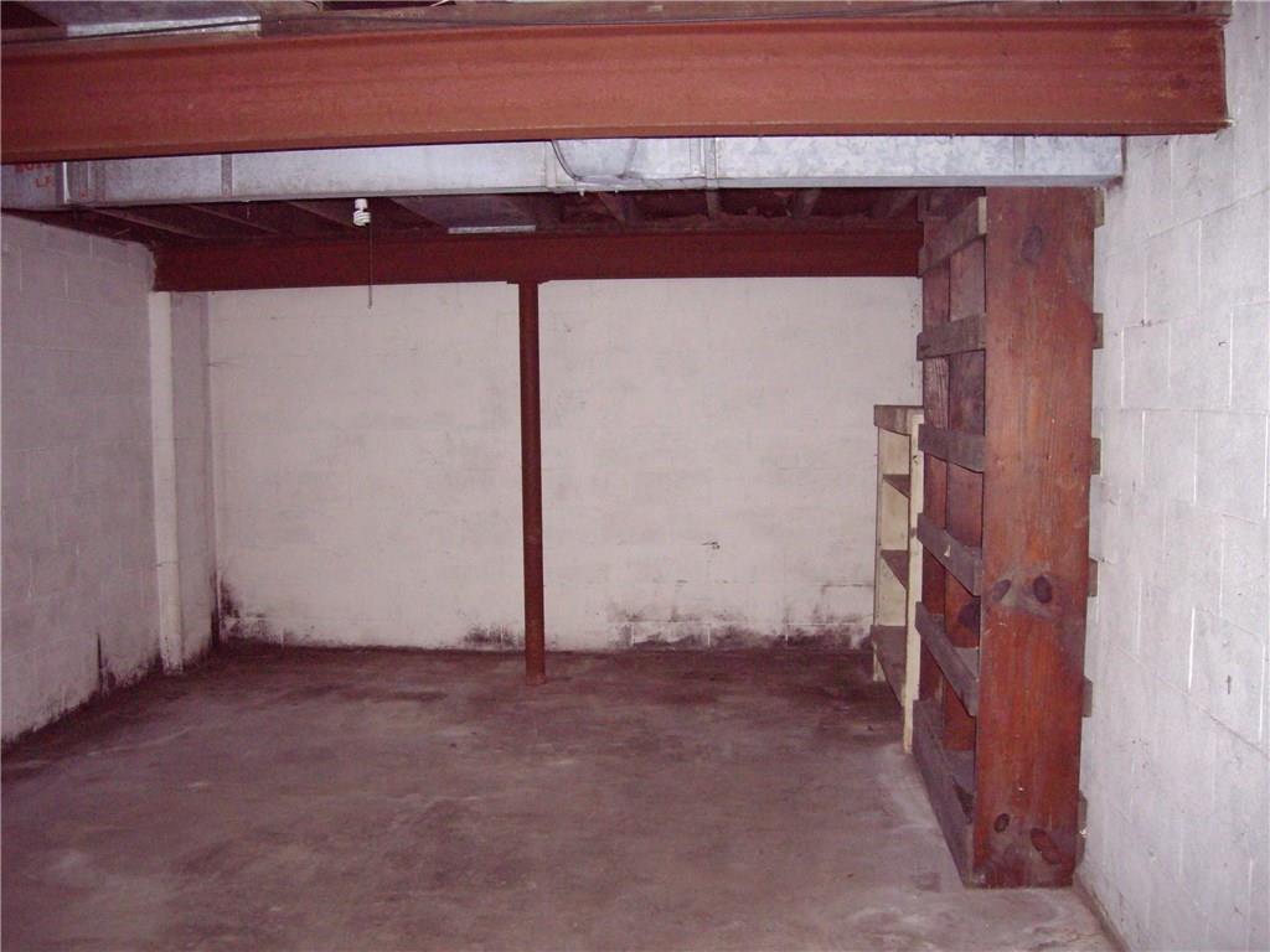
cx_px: 635
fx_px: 1394
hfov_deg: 49.0
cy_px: 476
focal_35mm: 38
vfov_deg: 37.7
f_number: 2.7
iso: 400
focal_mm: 6.2
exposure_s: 1/40
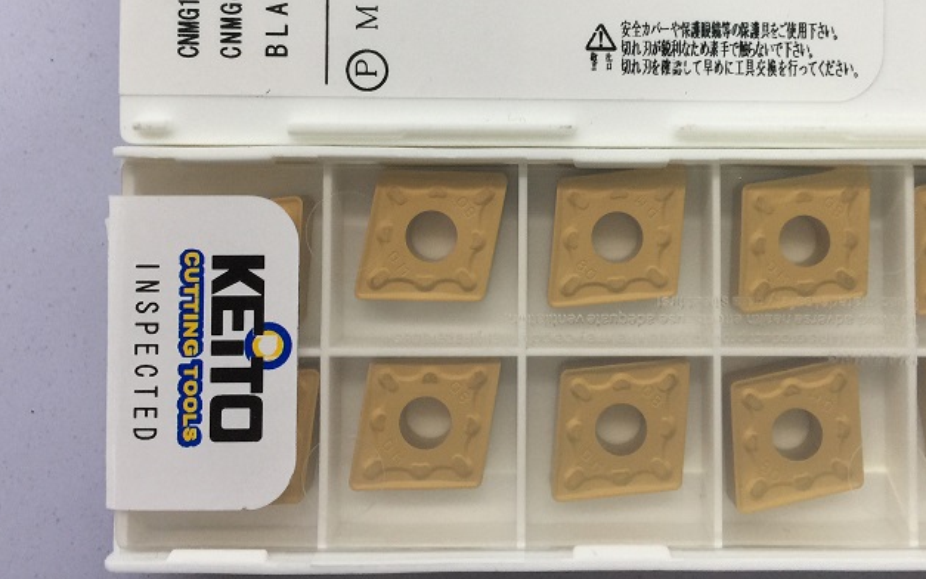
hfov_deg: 49.0
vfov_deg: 31.6
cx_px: 554
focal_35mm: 40
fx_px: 1010
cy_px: 162
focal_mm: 4.15
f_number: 2.2
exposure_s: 1/17
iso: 64
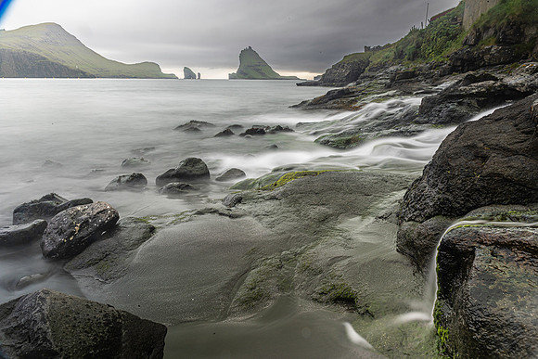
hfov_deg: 71.5
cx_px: 280
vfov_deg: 51.3
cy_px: 187
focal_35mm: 25
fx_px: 373
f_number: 22
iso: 64
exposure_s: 10
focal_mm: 24
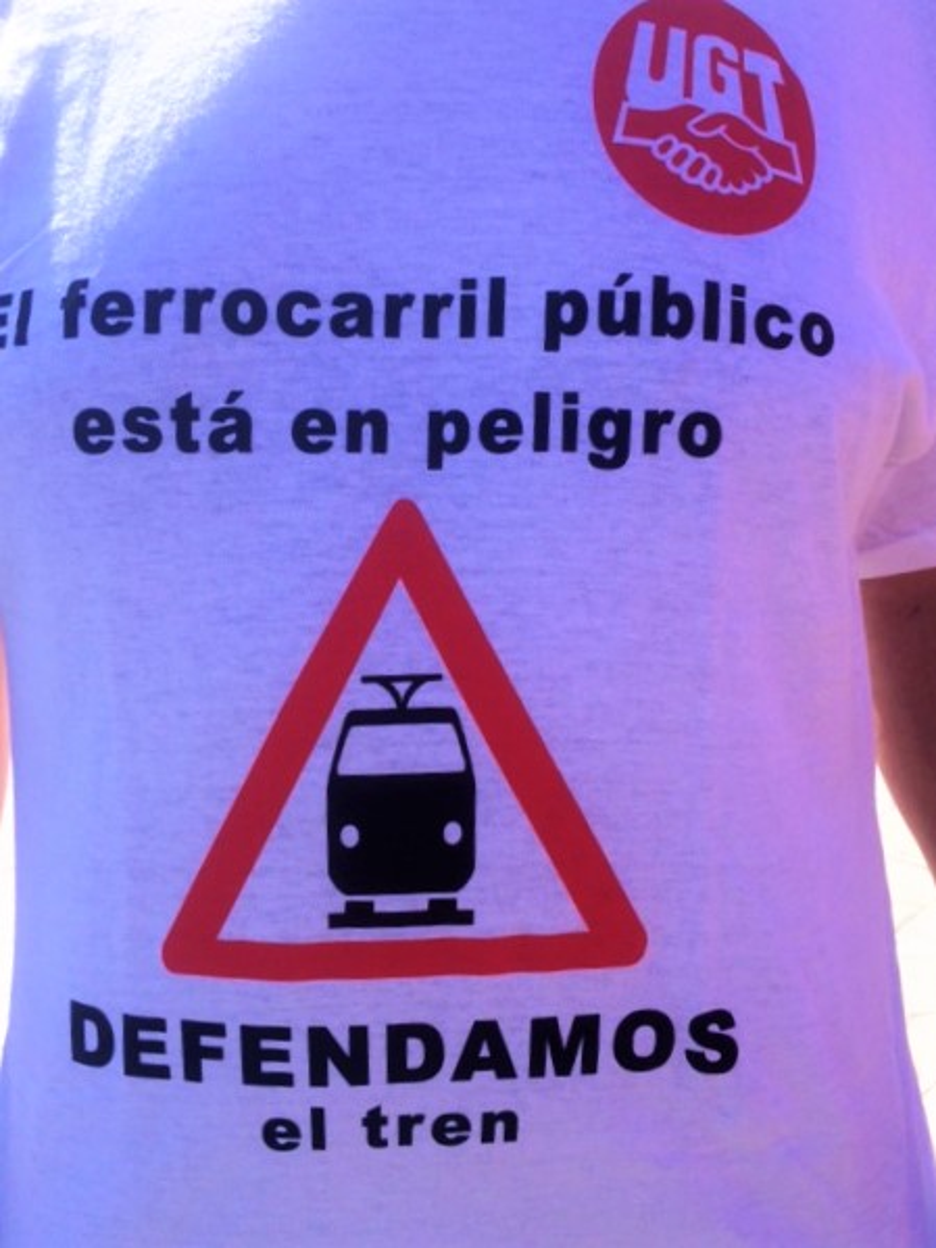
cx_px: 468
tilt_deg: -17.8
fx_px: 1046
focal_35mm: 29
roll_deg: +2.2
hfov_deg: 48.2
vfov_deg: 61.7
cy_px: 624
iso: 32
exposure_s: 1/912
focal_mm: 4.15
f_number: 2.2
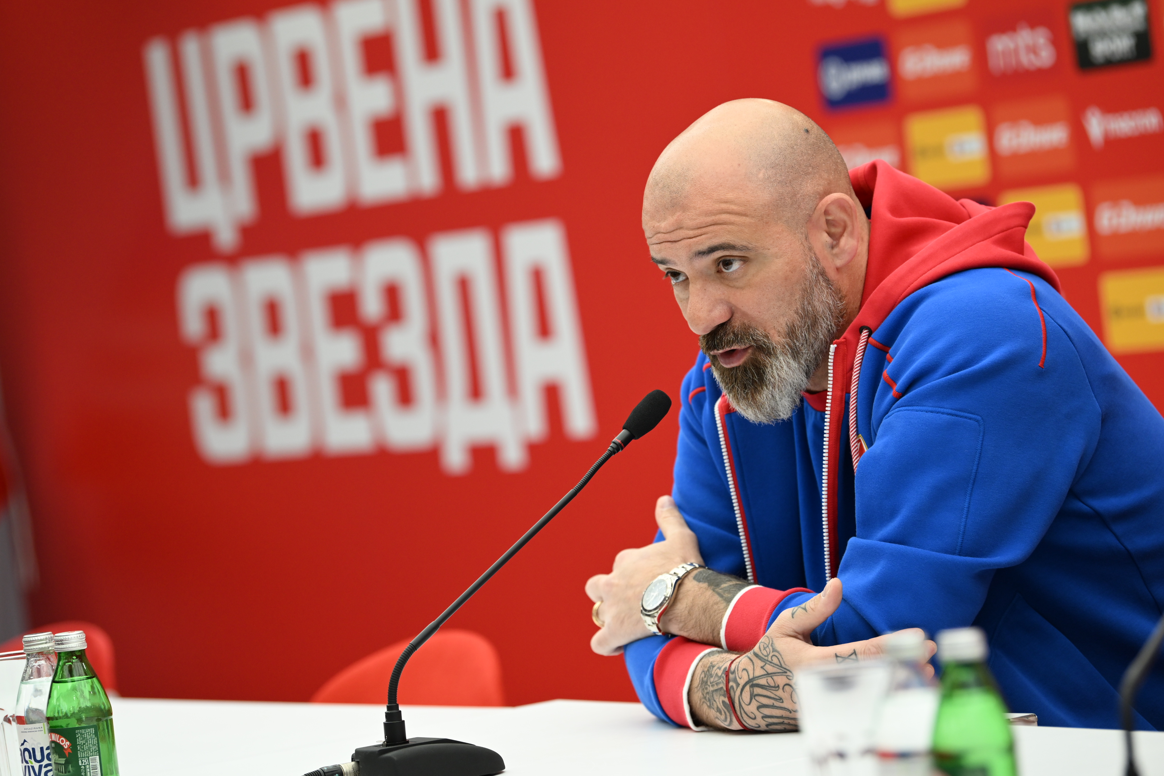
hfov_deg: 13.7
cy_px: 388
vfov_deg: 9.1
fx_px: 4850
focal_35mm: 150
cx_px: 582
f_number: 4
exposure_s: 1/640
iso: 1000
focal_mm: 150
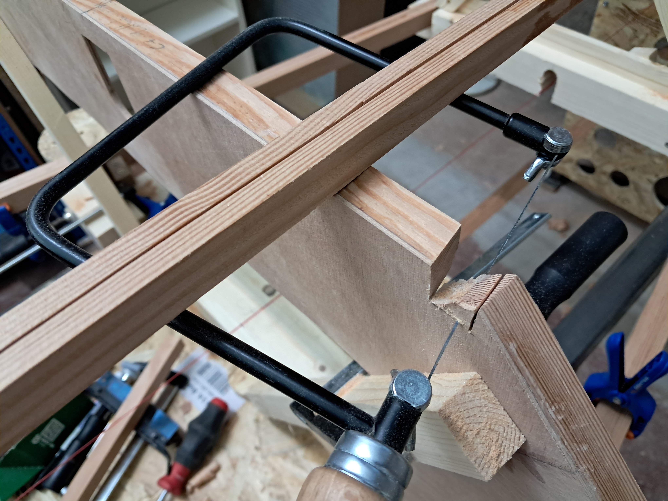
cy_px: 250
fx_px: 521
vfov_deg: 51.4
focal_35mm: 27
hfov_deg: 65.3
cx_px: 334
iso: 640
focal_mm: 4
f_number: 1.8
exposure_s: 1/33
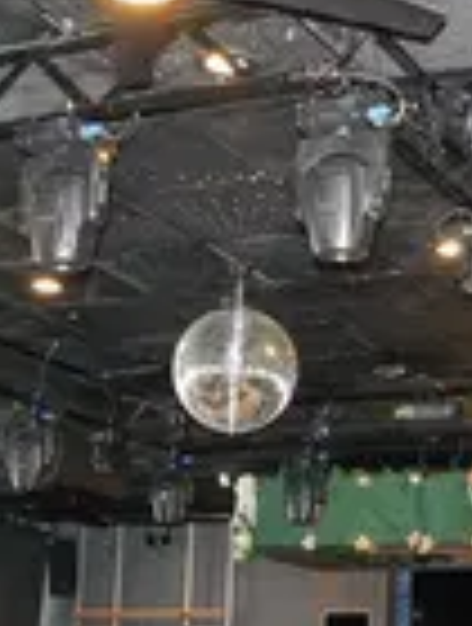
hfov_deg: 16.3
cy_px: 297
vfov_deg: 21.5
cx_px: 337
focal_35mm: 91
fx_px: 1647
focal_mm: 22
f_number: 3.8
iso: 1400
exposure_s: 1/60
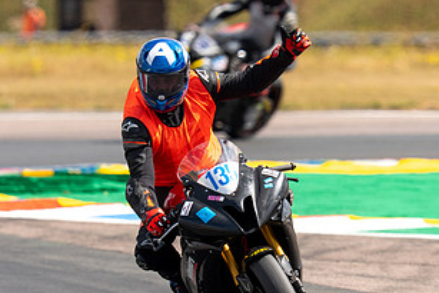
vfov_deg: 1.5
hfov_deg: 2.2
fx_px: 11468
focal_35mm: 940
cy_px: 202
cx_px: 259
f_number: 5
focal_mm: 400
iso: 64
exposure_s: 1/500
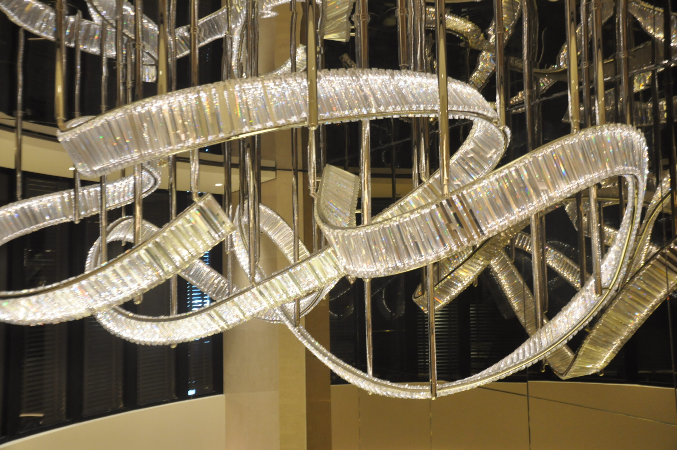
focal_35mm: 36
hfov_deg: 53.2
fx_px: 676
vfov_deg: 36.8
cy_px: 225
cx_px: 338
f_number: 7.1
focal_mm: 24
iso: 1250
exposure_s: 1/20
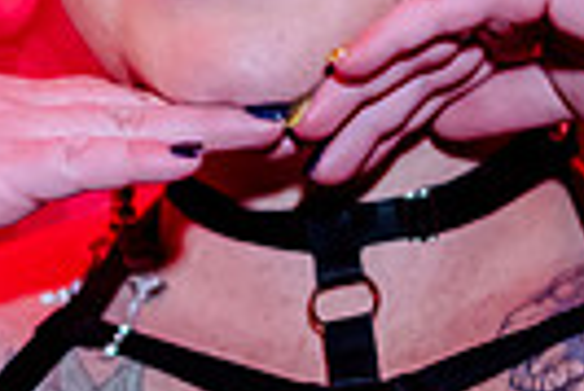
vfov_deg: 3.0
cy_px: 20
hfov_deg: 4.5
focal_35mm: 457
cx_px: -114
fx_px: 7422
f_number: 2
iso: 2500
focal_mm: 105
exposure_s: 1/60
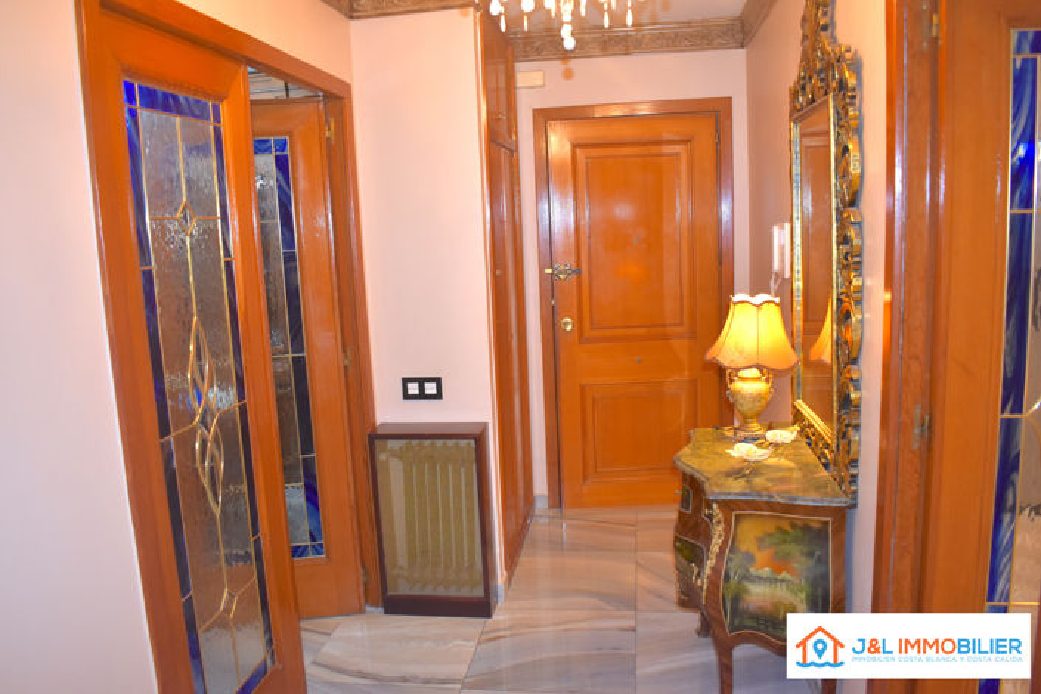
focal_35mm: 27
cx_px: 520
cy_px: 347
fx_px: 781
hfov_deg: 67.4
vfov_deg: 47.9
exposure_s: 1/125
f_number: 3.5
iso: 1000
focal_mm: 18
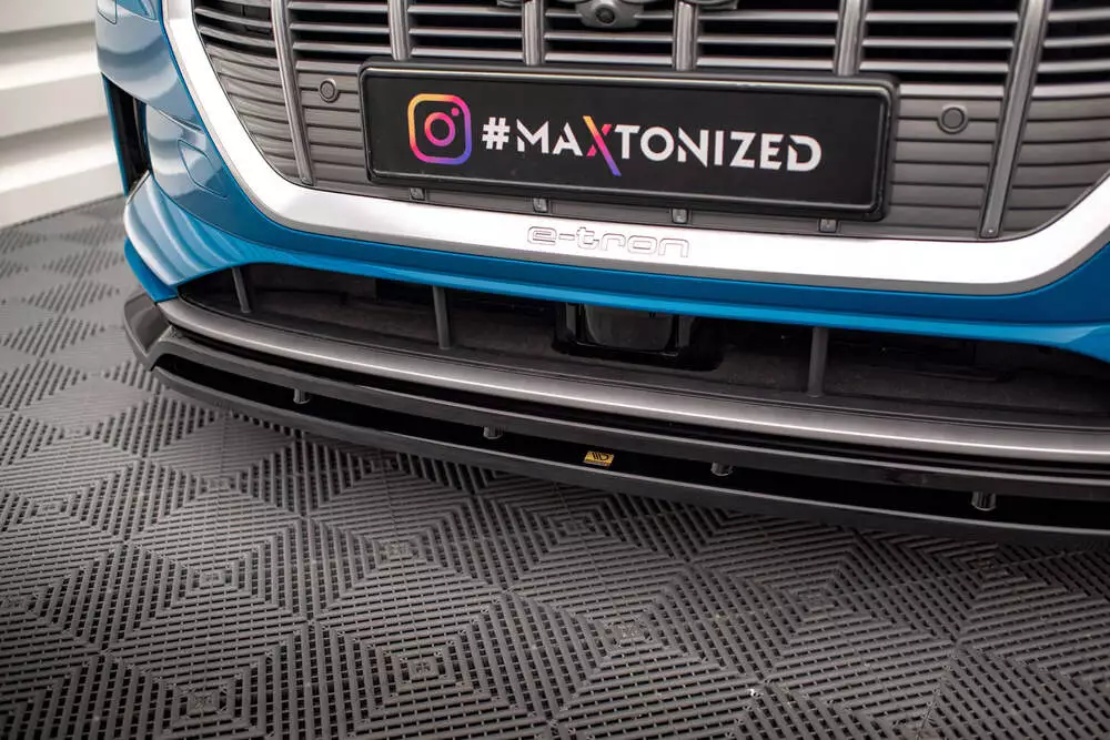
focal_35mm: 35
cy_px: 370
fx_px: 1088
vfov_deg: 37.6
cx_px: 555
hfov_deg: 54.1
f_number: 2.5
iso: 1000
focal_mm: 35
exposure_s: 1/125
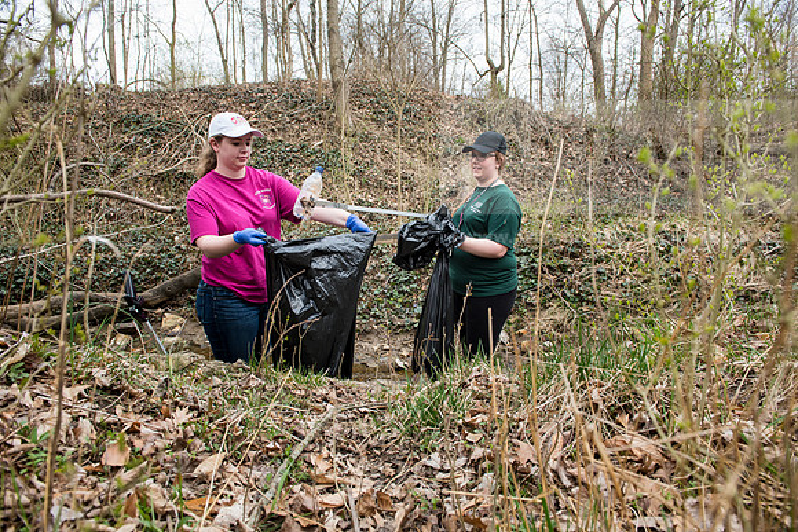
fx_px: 532
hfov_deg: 73.7
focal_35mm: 24
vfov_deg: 53.2
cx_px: 399
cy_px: 266
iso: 320
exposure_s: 1/320
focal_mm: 24
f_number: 6.3
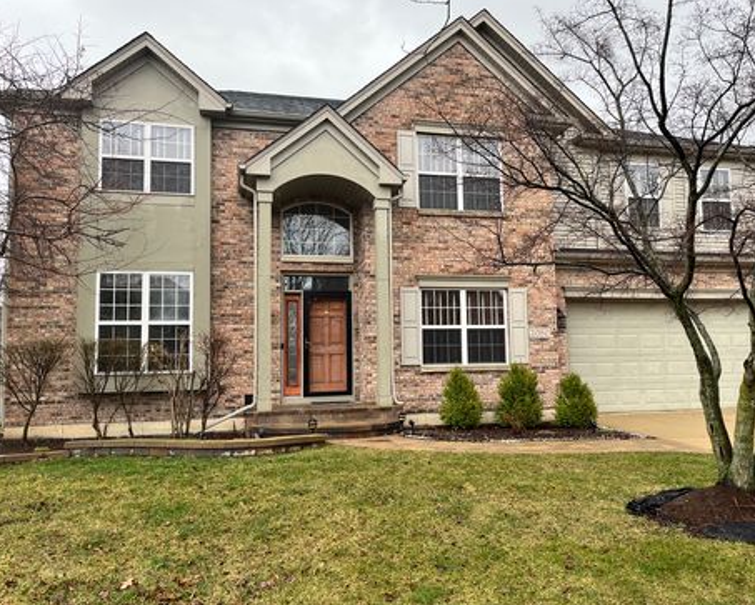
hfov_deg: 62.1
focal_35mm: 28
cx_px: 400
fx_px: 626
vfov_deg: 51.6
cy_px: 308
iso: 40
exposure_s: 1/165
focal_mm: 5.1
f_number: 1.6
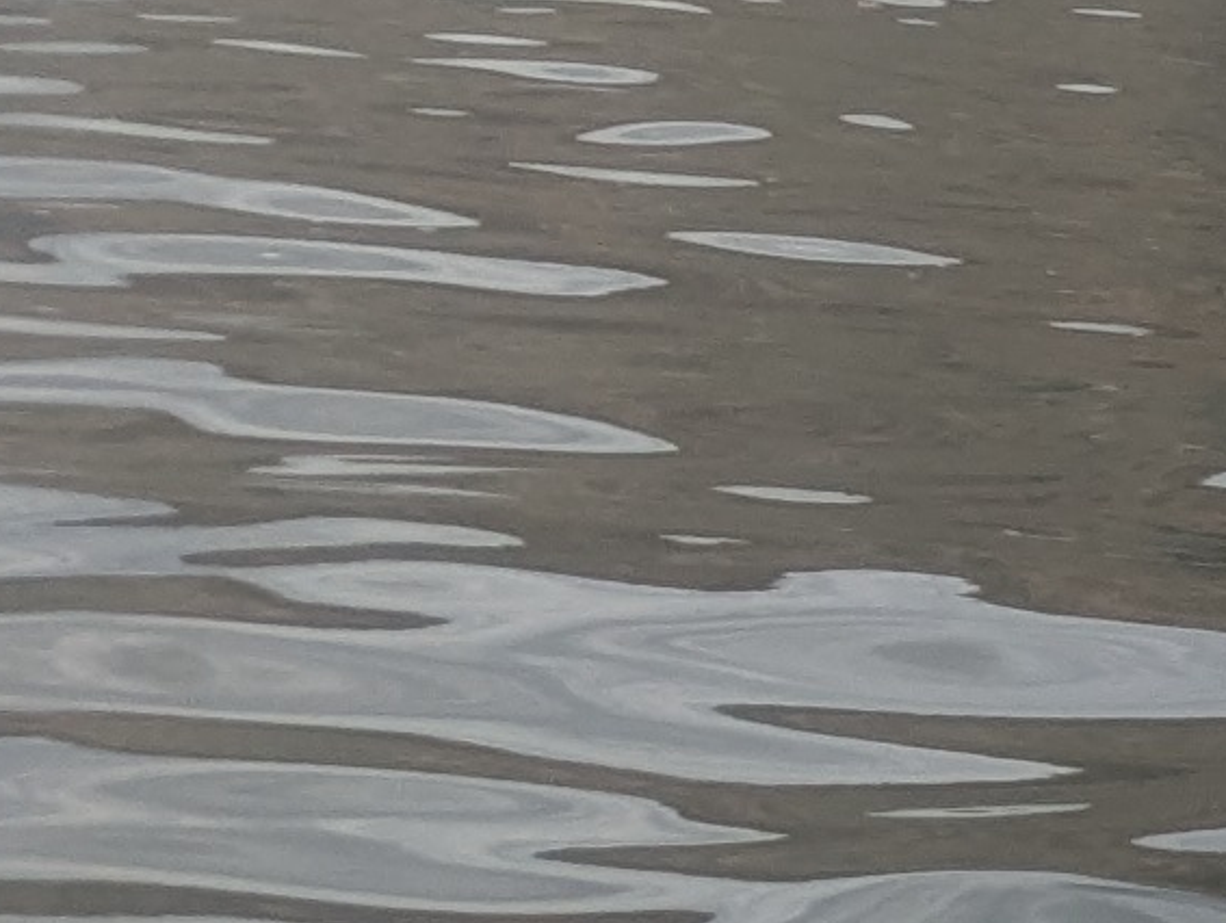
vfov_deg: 8.6
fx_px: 6135
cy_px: 542
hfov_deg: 10.0
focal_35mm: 173
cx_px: 2935
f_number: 1.85
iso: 45
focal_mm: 6.81
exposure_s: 1/2463
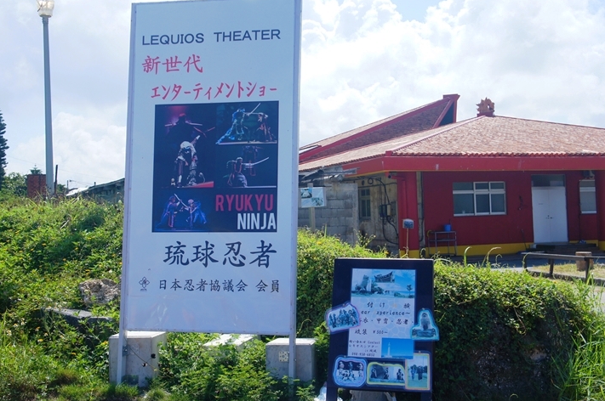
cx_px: 281
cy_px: 198
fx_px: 765
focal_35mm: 46
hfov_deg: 43.1
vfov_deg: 29.4
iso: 200
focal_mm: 27
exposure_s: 1/500
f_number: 7.1
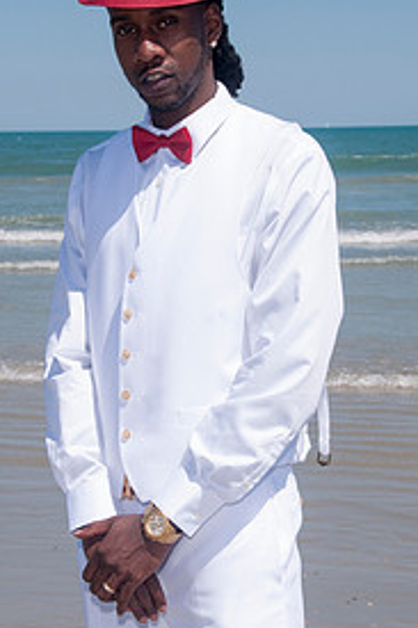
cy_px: 315
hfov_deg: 12.7
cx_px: 195
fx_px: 1883
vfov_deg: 18.9
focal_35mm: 108
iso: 100
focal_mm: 44
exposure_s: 1/250
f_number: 13
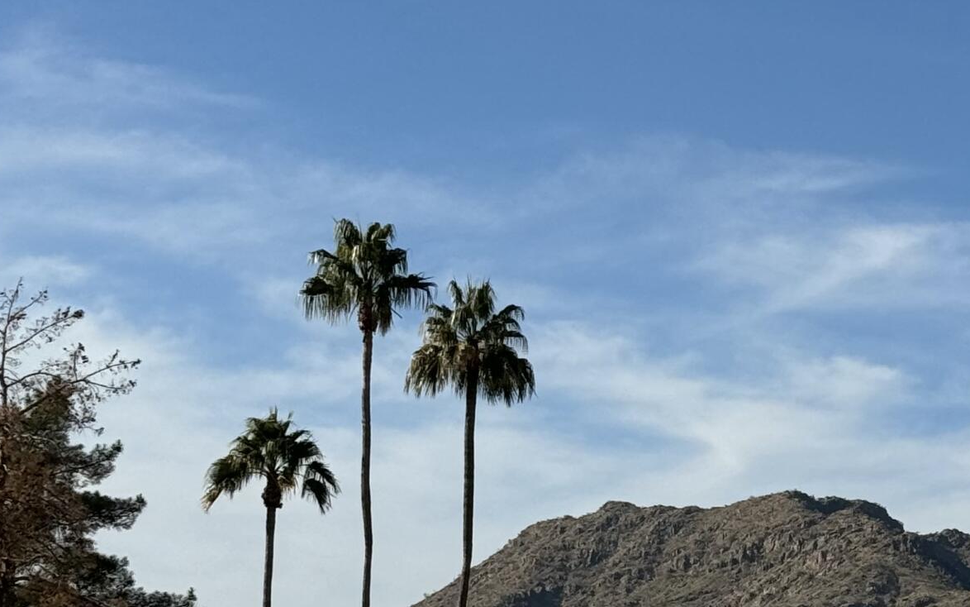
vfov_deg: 10.0
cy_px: 519
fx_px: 3437
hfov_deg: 15.8
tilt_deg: +5.8
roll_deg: -2.2
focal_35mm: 130
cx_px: 898
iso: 64
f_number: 1.78
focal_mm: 6.76
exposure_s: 1/5848
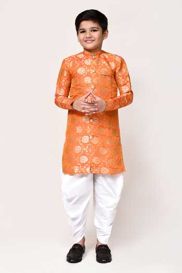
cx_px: 91
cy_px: 136
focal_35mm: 50
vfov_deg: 39.6
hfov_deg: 27.0
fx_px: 379
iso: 500
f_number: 10
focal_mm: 50
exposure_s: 1/160
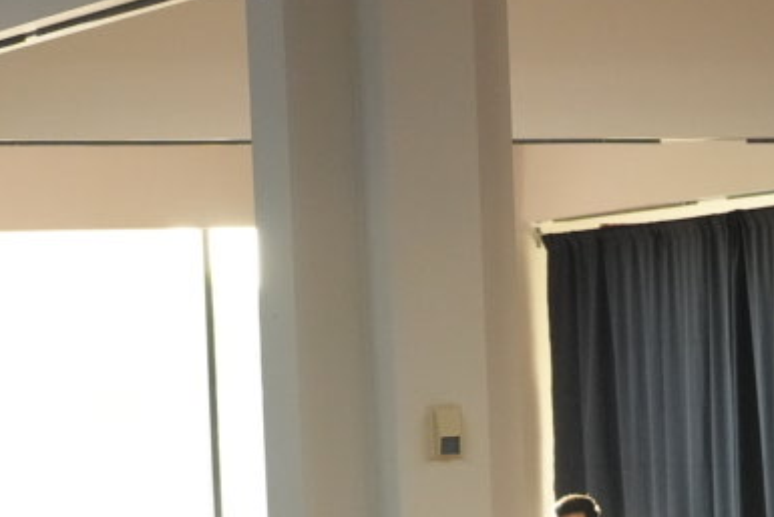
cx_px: 623
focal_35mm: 210
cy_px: 849
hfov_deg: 9.8
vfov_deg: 6.4
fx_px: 4516
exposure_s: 1/160
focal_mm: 50
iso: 3200
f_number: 4
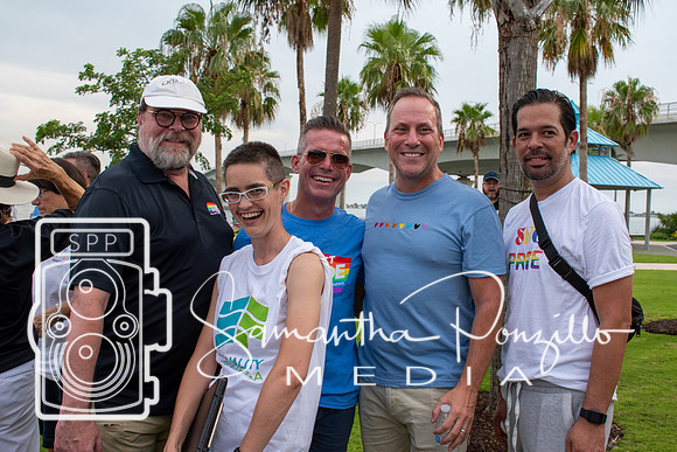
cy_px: 226
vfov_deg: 35.5
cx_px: 338
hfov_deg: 51.3
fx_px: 705
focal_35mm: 38
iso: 220
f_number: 8
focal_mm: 25
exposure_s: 1/250
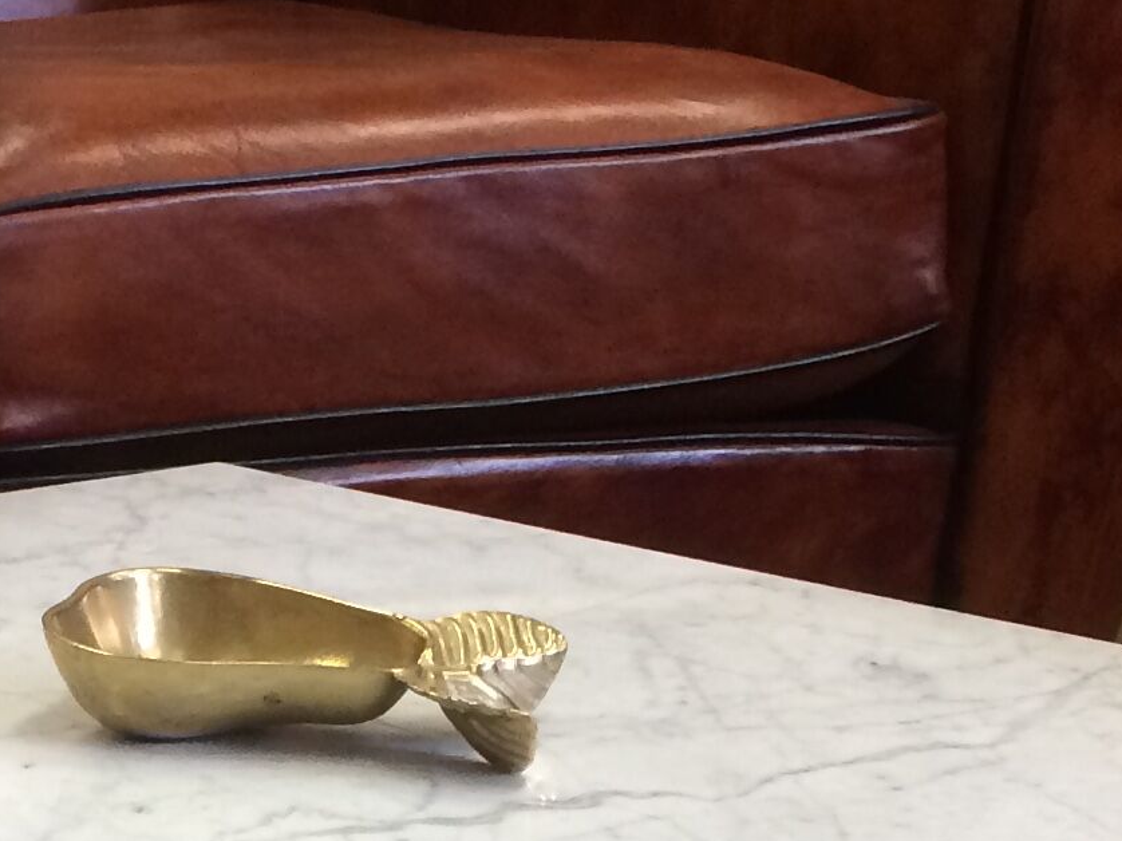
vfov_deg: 12.5
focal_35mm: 113
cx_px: 167
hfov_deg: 17.2
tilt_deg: -22.2
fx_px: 3662
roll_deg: -0.9
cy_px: 1211
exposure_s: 1/33
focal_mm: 4.15
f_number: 2.2
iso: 80
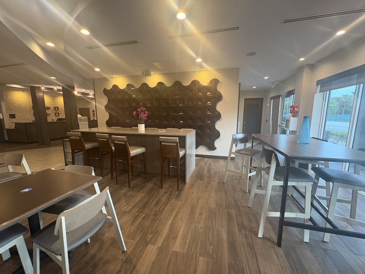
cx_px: 182
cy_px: 137
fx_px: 148
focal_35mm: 14
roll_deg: +0.6
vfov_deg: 85.7
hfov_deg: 102.1
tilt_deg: -8.8
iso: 500
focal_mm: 2.22
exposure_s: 1/60
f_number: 2.2
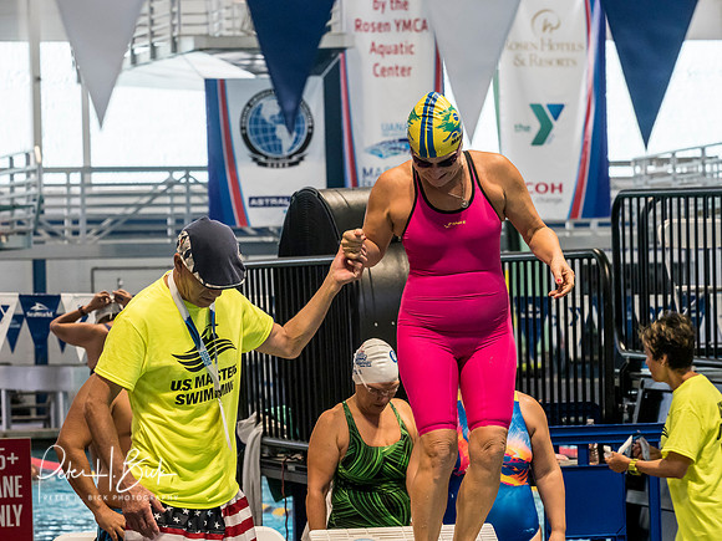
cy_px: 270
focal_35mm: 180
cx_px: 361
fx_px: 3754
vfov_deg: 8.2
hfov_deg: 11.0
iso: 2500
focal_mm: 90
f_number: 5
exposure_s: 1/250
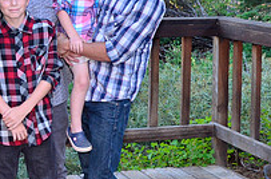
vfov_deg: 12.9
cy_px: -25
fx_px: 773
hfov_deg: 19.8
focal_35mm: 103
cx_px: 89
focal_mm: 24
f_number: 7.1
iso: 800
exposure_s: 1/60
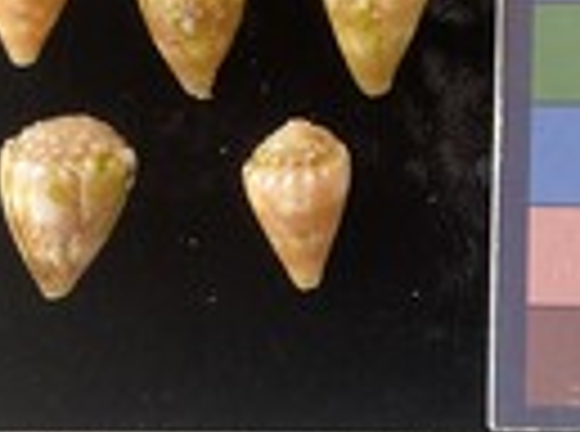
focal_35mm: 79
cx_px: 324
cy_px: 151
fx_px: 1320
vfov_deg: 18.5
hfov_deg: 24.8
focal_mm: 3
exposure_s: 1/60
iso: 40
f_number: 1.8
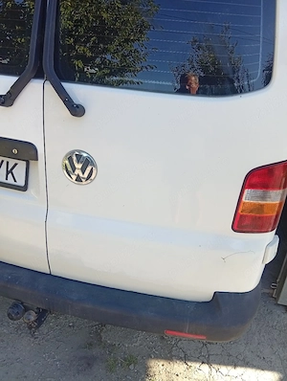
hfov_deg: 51.5
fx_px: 298
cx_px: 144
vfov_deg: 65.2
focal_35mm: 27
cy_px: 190
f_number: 1.8
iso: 50
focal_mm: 3.84
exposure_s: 1/204
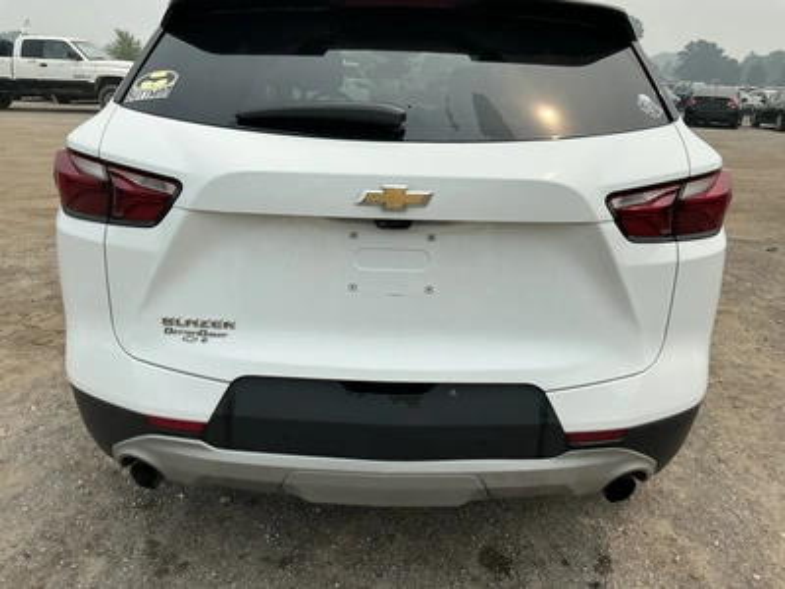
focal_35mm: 28
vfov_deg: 49.7
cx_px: 392
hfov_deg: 63.4
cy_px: 294
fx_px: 635
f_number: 1.8
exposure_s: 1/1848
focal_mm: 3
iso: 25
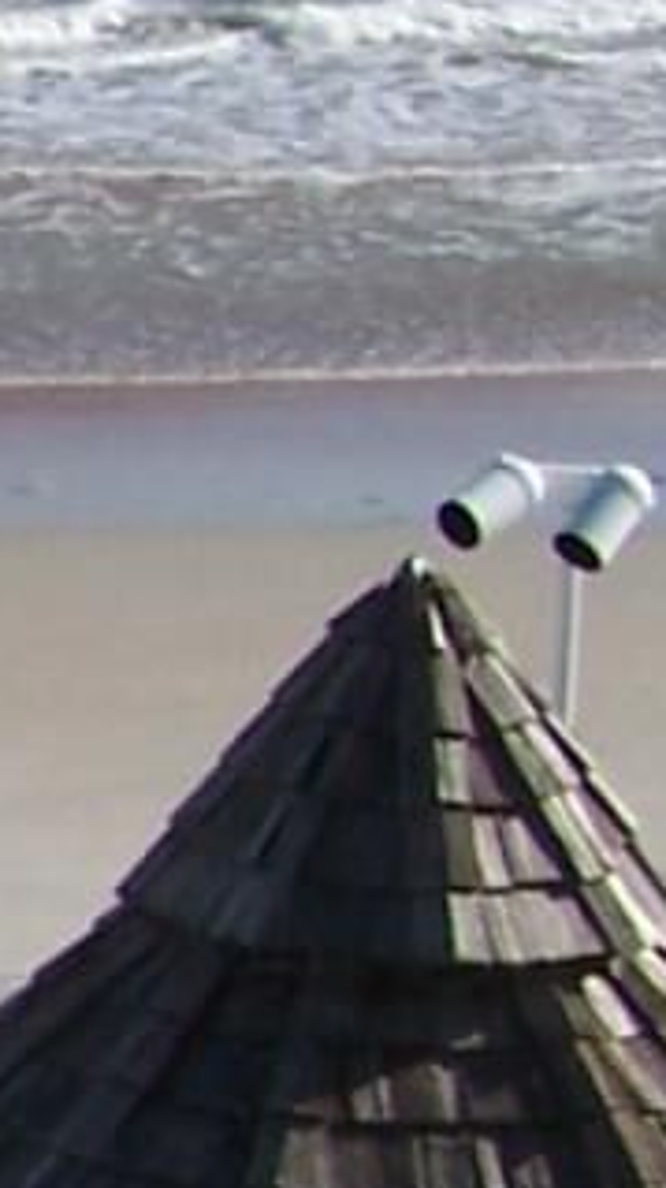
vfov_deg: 8.1
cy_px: 1035
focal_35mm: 266
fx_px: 8367
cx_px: -2831
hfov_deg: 4.0
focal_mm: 6.3
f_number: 5.6
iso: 80
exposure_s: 1/500
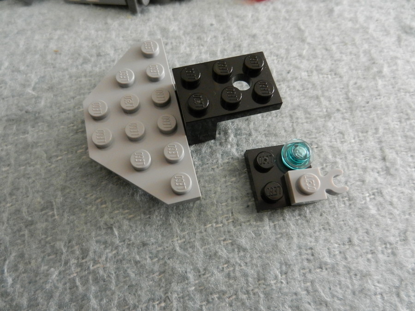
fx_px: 300
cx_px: 208
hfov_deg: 69.4
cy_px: 156
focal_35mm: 25
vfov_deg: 54.9
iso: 640
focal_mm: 4.5
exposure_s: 1/30
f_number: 3.5
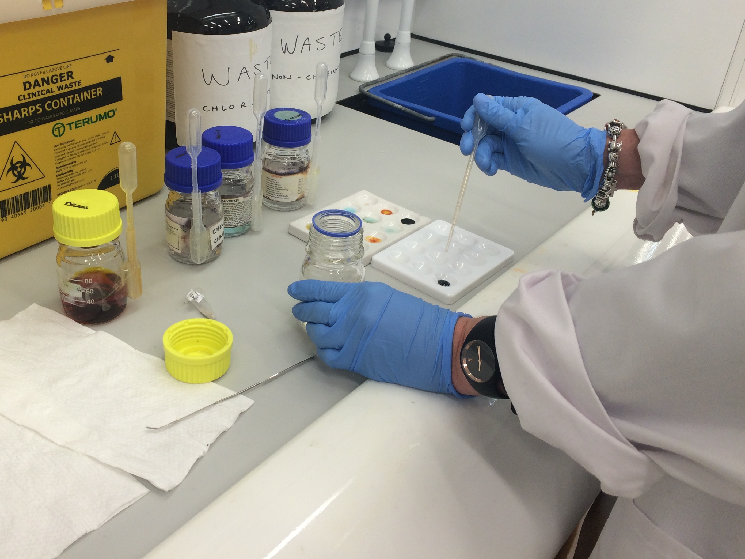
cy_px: 235
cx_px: 313
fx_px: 732
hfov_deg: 53.7
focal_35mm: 34
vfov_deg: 41.7
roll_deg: -3.7
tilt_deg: -29.6
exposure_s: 1/100
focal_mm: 4.15
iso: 50
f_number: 2.2
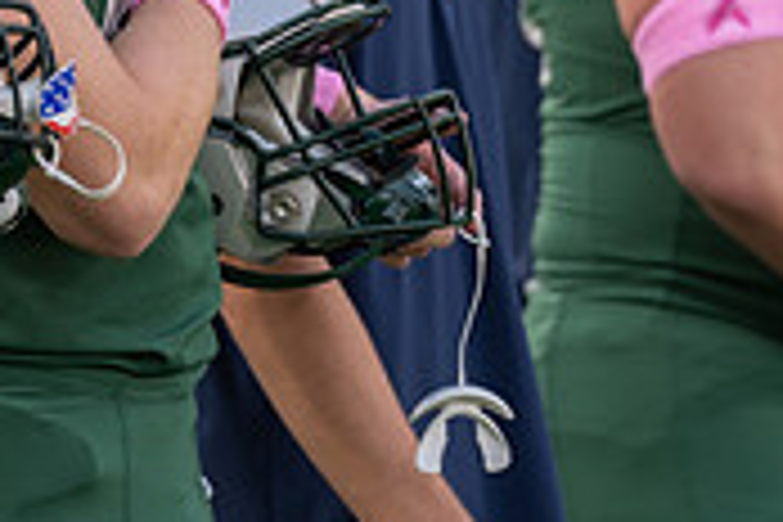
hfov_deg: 3.1
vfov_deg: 2.1
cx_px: 76
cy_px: -313
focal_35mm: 668
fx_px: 14528
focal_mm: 200
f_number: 2.8
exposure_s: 1/320
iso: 160
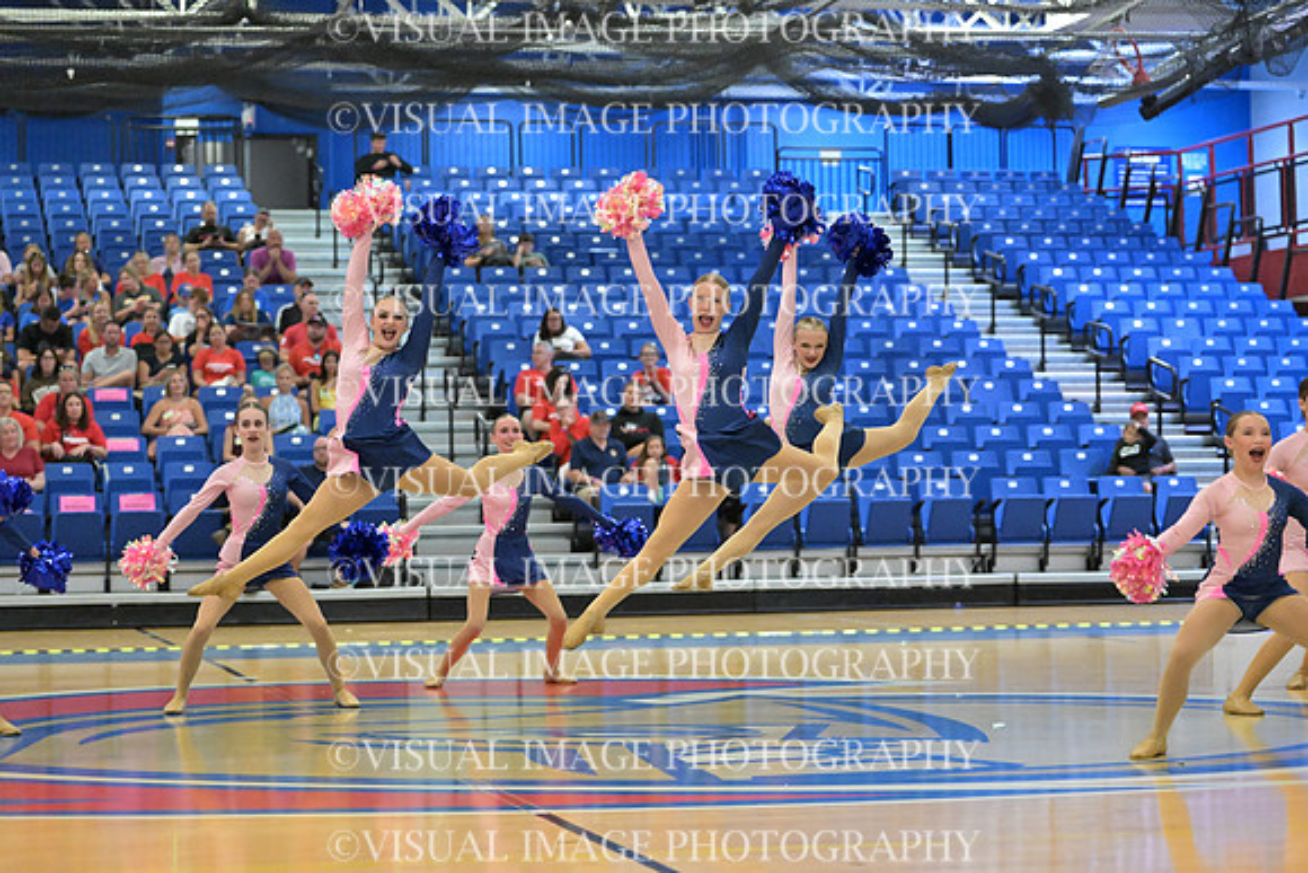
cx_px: 654
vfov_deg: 16.3
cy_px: 436
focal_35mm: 84
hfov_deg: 24.2
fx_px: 3053
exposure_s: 1/1000
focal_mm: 84
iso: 10000
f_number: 2.8
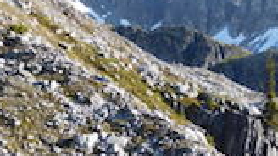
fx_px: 611
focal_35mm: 83
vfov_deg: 14.3
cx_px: 241
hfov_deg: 25.0
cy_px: 159
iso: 125
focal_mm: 4.5
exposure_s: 1/500
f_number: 3.4
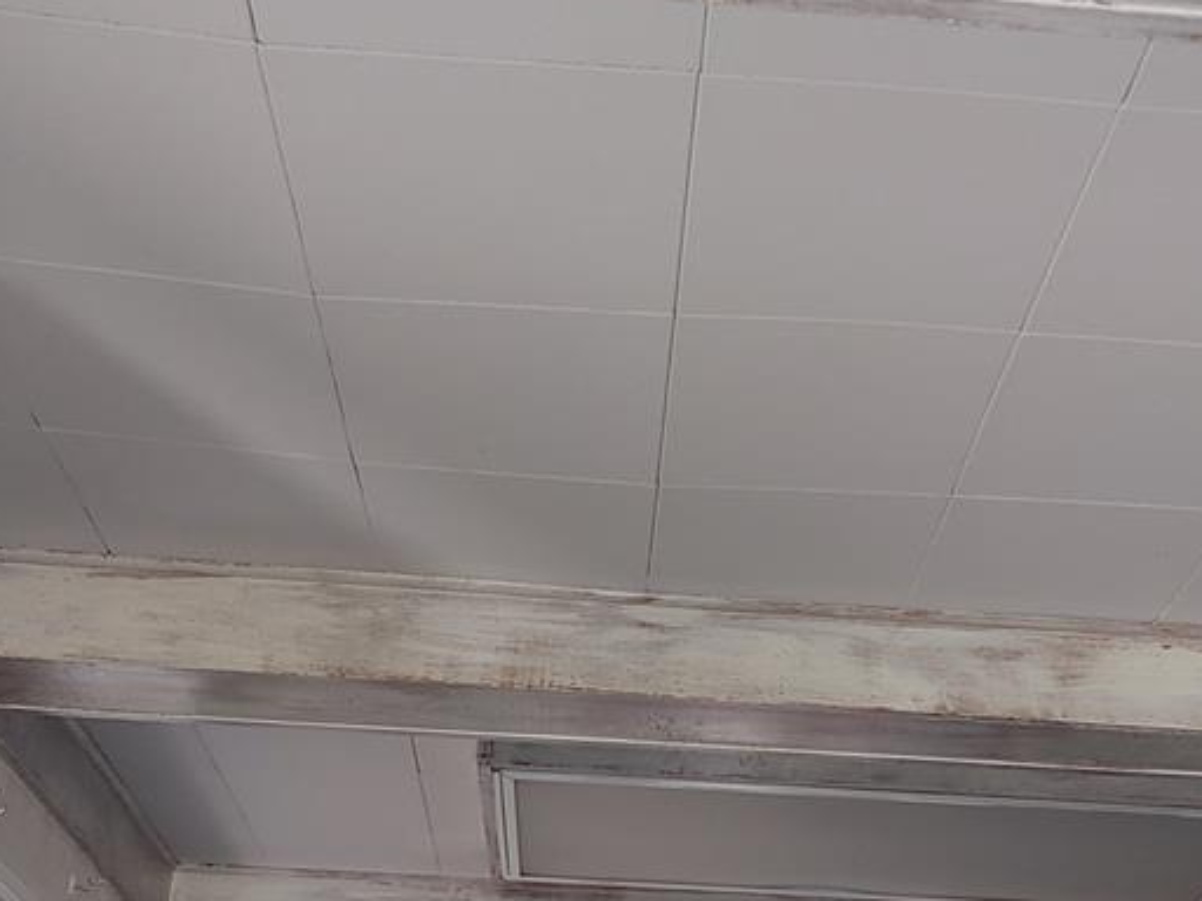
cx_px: 740
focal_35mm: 52
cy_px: 619
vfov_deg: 27.8
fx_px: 1806
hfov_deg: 36.6
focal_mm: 4.81
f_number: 1.8
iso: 50
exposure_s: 1/40
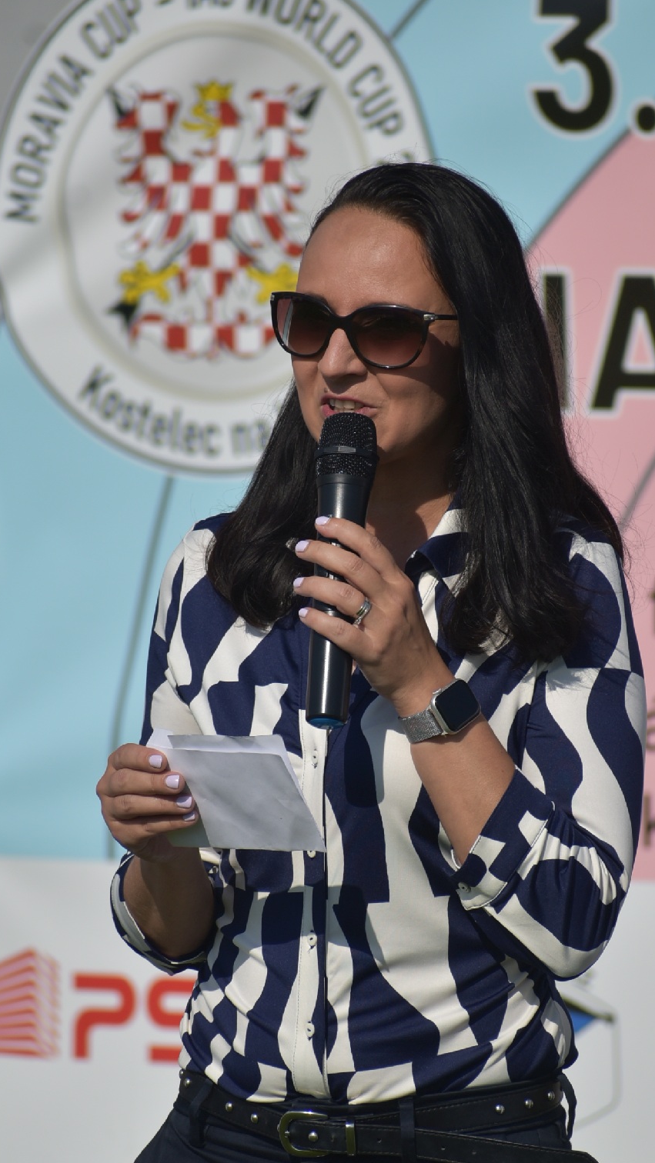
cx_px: 353
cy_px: 683
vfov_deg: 4.0
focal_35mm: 539
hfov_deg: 2.3
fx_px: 16635
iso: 100
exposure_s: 1/1000
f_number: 6
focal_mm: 270
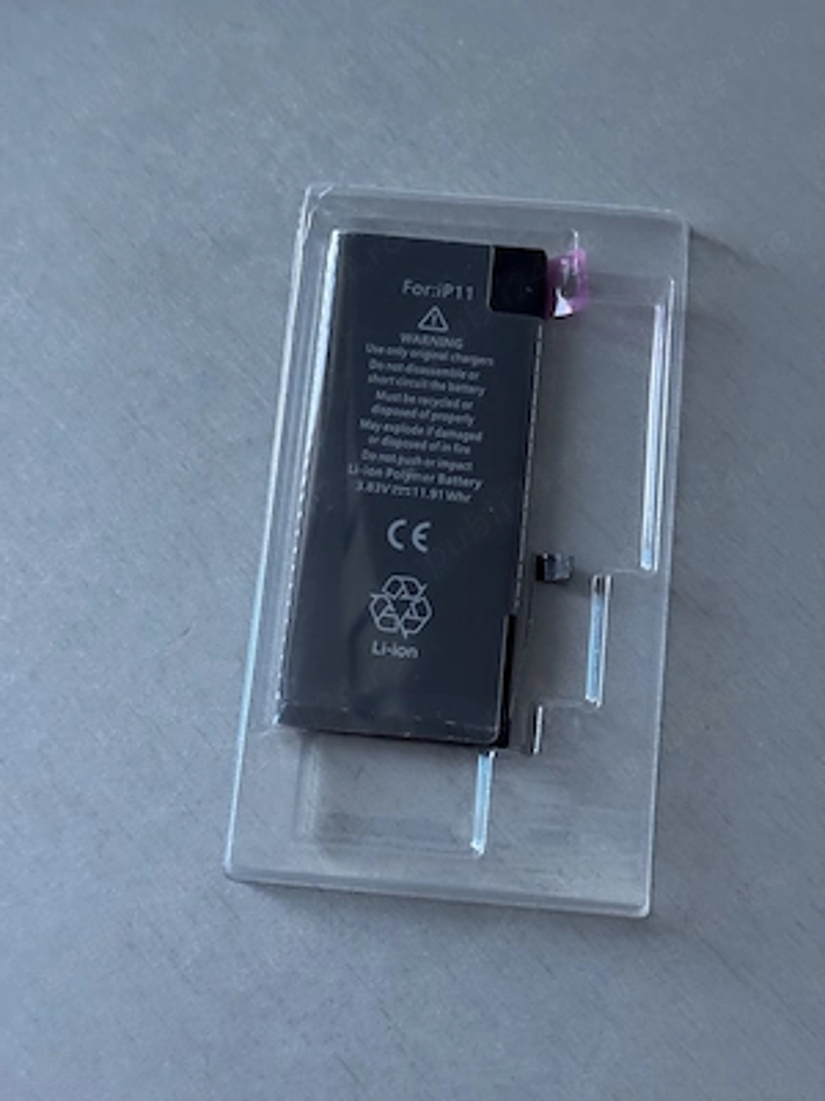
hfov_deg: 30.3
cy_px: 550
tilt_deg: -75.5
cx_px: 412
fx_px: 1525
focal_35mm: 48
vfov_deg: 39.7
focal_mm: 6.76
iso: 500
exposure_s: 1/37
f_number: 1.78
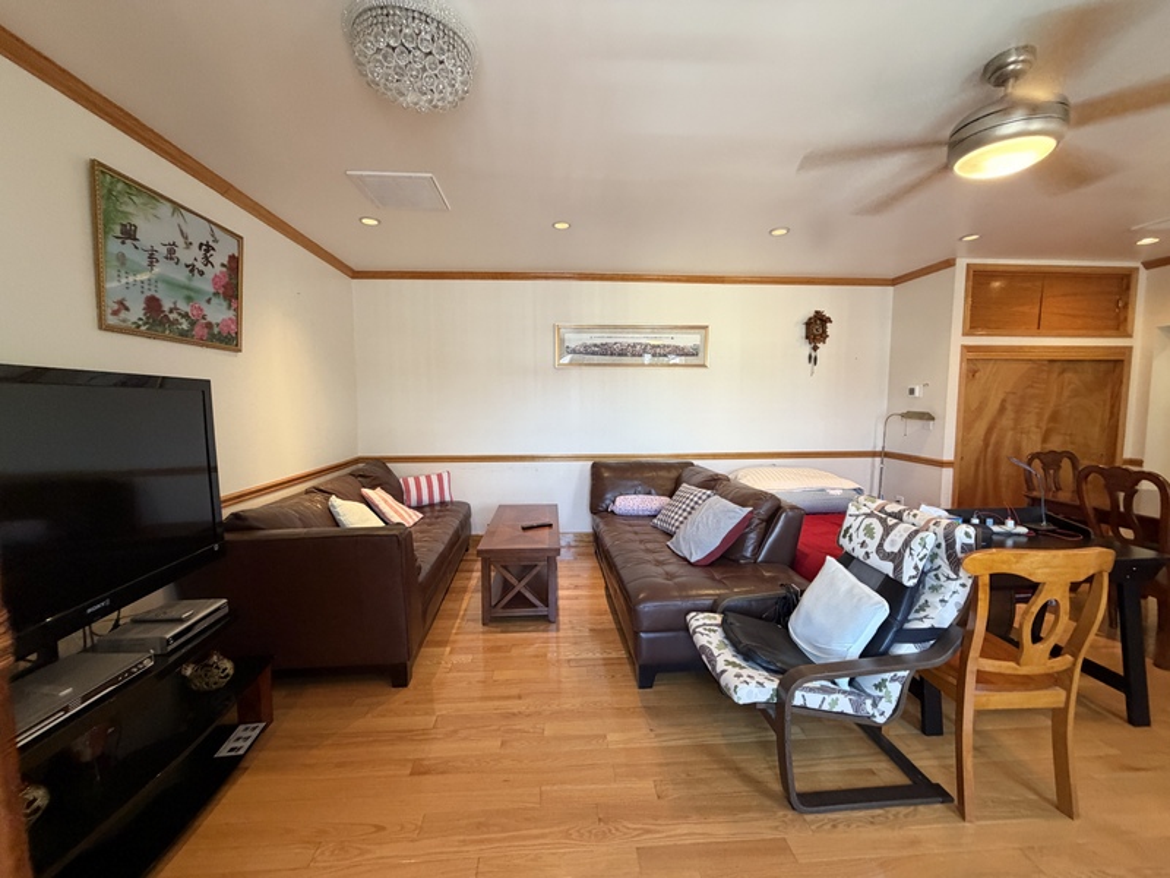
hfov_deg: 102.1
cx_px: 585
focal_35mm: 14
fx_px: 473
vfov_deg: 85.7
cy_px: 439
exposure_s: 1/60
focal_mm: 2.22
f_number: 2.2
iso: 320
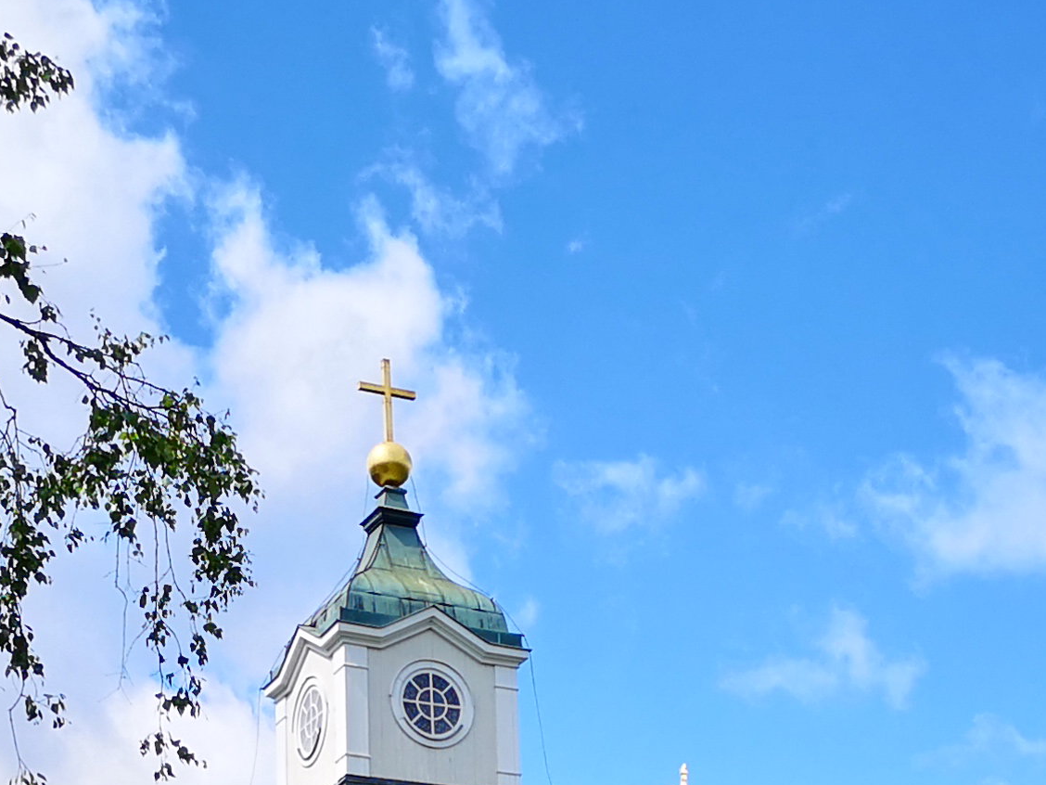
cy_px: 1266
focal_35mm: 95
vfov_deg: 14.3
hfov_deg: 20.7
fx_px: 2871
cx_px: 523
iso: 50
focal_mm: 3.95
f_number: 1.8
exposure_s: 1/1835
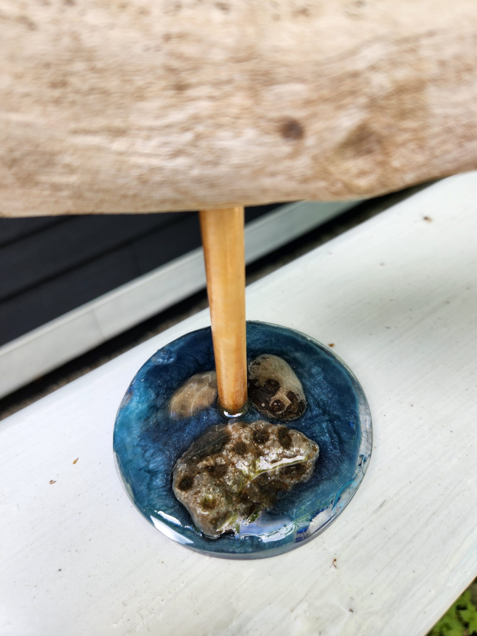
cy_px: 318
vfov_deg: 73.9
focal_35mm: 23
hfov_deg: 58.9
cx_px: 238
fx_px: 423
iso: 20
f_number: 1.8
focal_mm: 5.4
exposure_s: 1/267
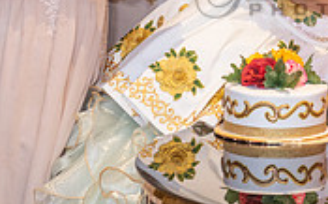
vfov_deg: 7.0
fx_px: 1661
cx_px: 343
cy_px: -16
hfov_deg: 11.1
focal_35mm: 186
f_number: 3.5
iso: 800
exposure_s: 1/200
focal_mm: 55
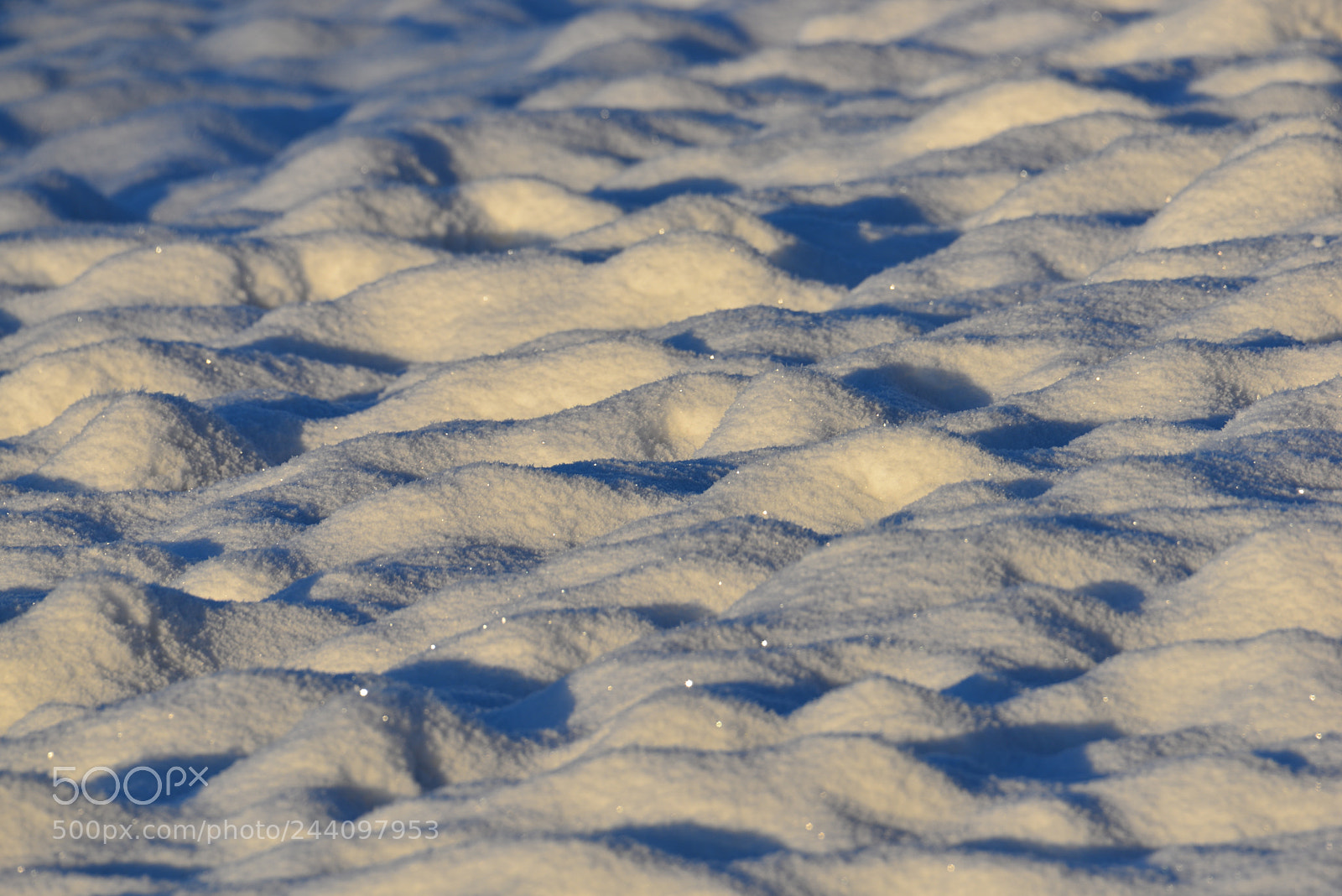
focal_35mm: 600
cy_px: 448
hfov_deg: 3.4
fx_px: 22374
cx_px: 671
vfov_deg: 2.3
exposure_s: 1/125
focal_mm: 600
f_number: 11
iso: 100
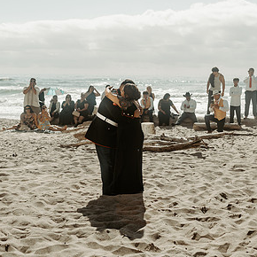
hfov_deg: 28.1
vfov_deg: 28.1
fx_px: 512
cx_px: 141
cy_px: 96
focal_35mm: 61
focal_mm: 35
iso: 100
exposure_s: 1/2500
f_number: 4
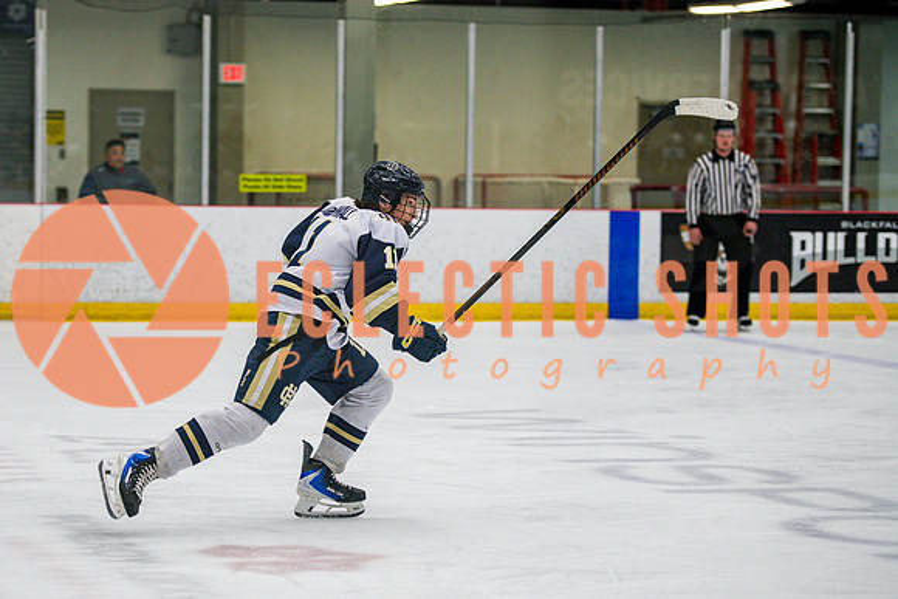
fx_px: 3068
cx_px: 346
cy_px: 300
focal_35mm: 123
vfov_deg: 11.2
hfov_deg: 16.6
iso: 2000
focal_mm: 100
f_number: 3.2
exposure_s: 1/640
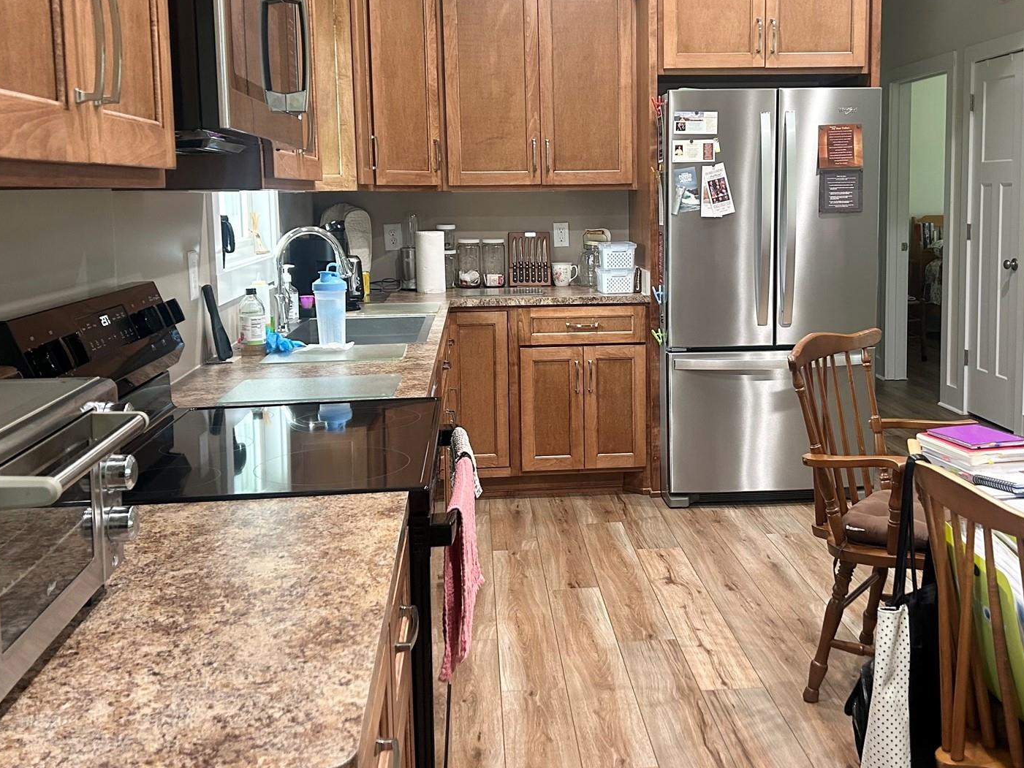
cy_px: 300
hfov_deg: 48.9
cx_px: 577
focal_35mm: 38
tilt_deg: -5.2
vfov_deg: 37.6
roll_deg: +1.2
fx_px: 1124
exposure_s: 1/60
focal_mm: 5.7
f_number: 1.5
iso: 250
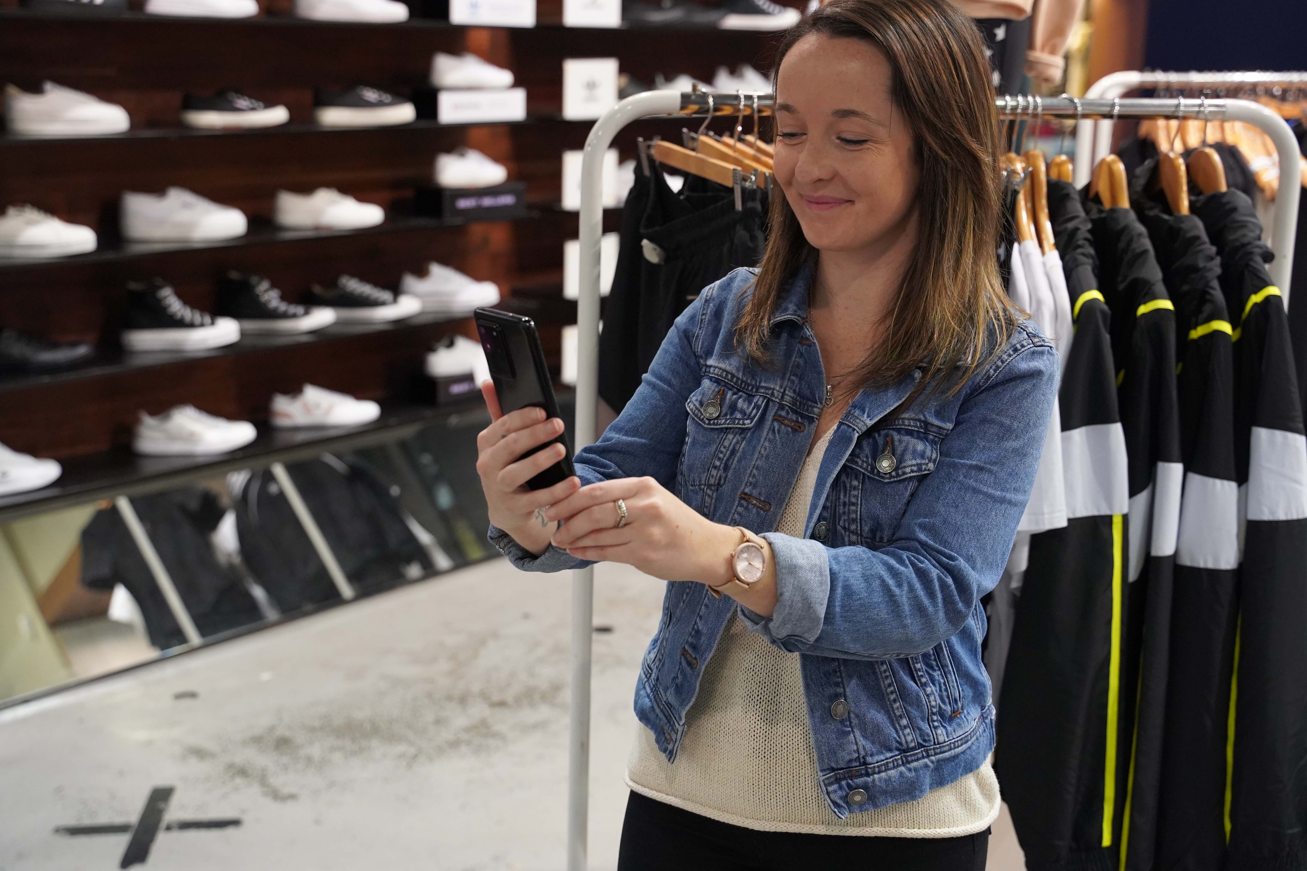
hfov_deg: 41.9
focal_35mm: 47
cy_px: 436
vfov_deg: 28.6
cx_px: 654
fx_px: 1706
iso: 5000
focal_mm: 47
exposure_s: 1/160
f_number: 4
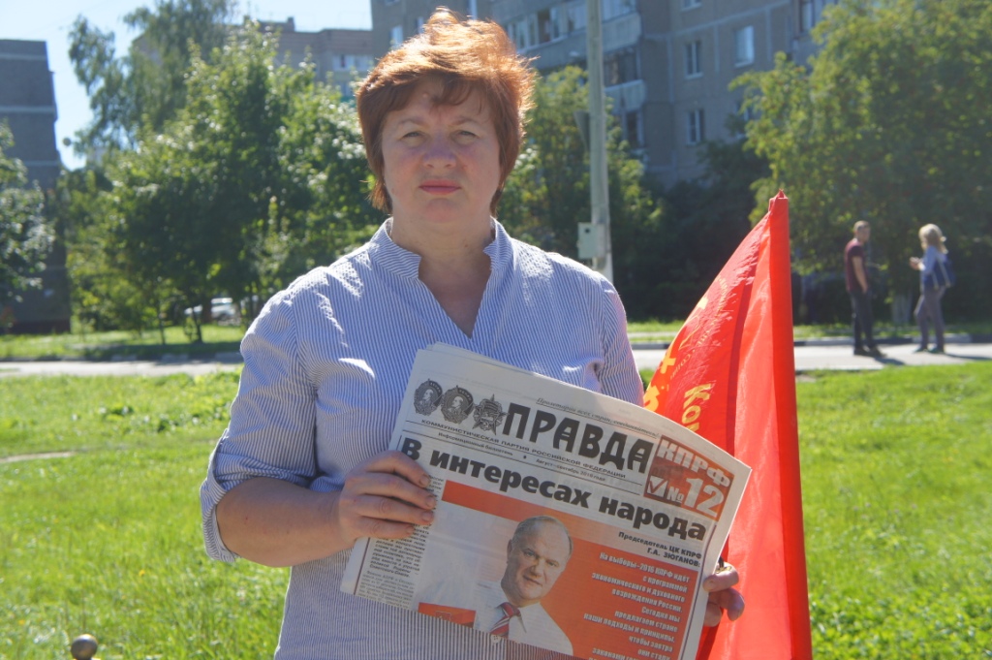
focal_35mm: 52
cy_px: 330
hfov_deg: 37.9
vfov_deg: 25.7
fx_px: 1445
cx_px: 496
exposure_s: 1/500
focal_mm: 35
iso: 200
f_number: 5.6
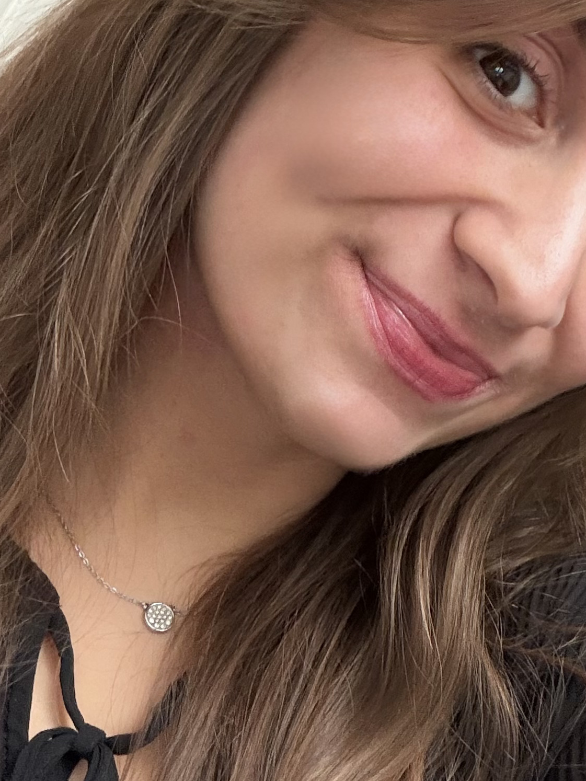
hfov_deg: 23.7
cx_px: 295
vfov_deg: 31.2
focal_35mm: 62
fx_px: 1399
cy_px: 439
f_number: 1.9
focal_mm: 2.71
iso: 400
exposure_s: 1/39
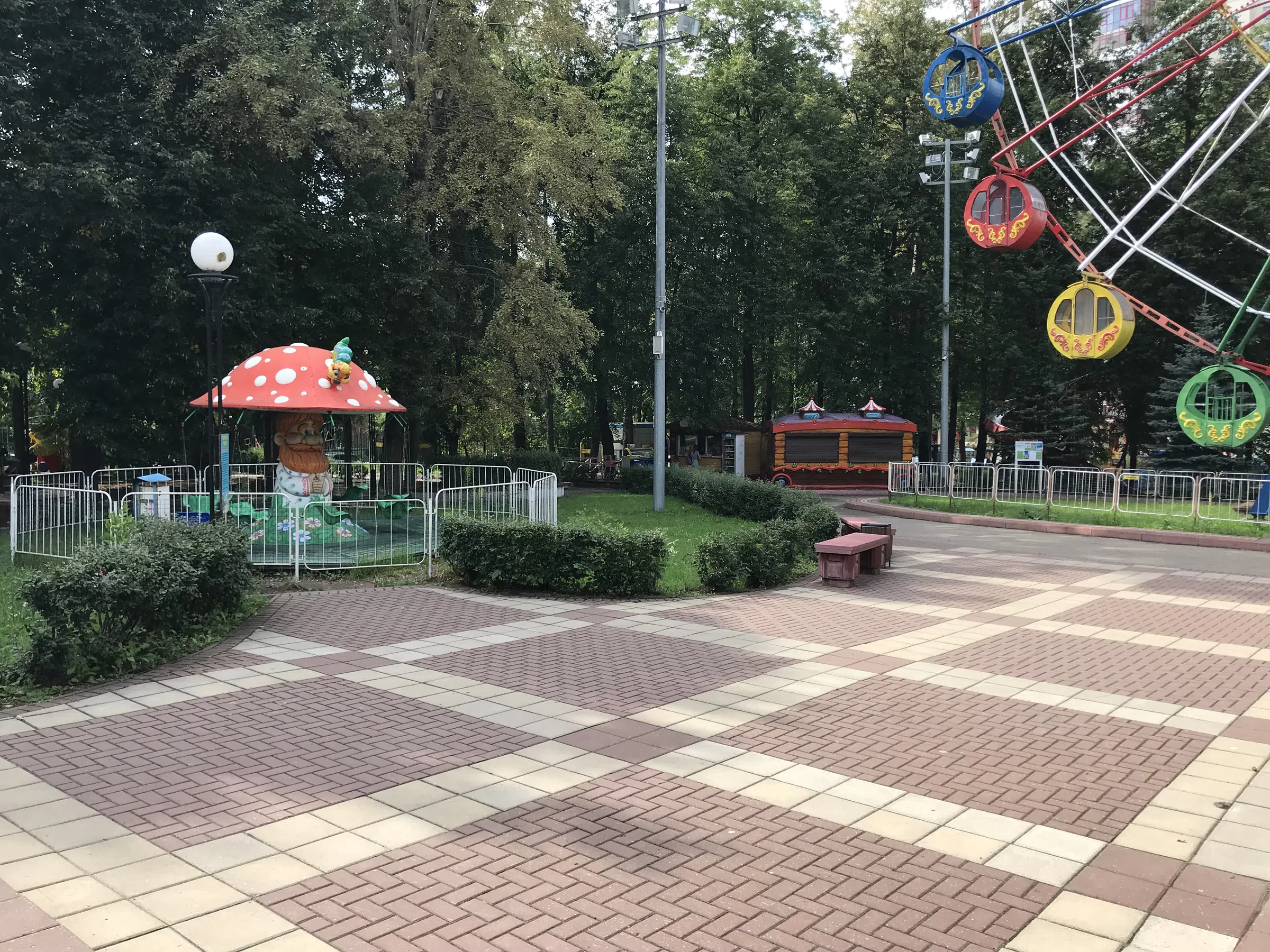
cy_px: 476
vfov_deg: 49.7
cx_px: 635
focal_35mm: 28
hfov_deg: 63.4
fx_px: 1027
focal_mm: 3.99
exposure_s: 1/798
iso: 20
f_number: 1.8
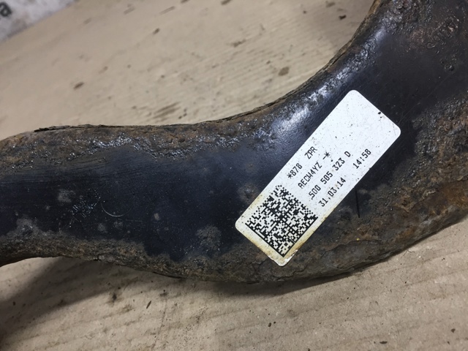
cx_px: 234
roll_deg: +32.5
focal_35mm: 29
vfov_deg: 48.2
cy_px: 176
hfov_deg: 61.7
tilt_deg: -36.6
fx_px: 392
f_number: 2.2
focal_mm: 4.15
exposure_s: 1/33
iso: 50
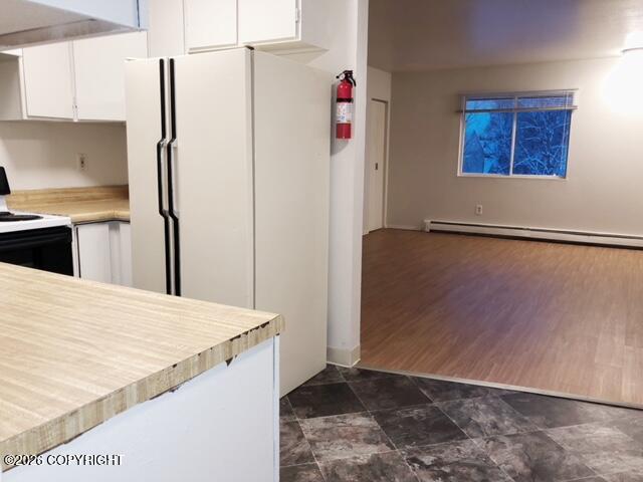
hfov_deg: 63.4
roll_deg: -1.4
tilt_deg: -8.8
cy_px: 241
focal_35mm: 28
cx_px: 322
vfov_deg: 49.7
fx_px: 520
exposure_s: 1/15
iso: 40
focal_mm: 4
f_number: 1.8
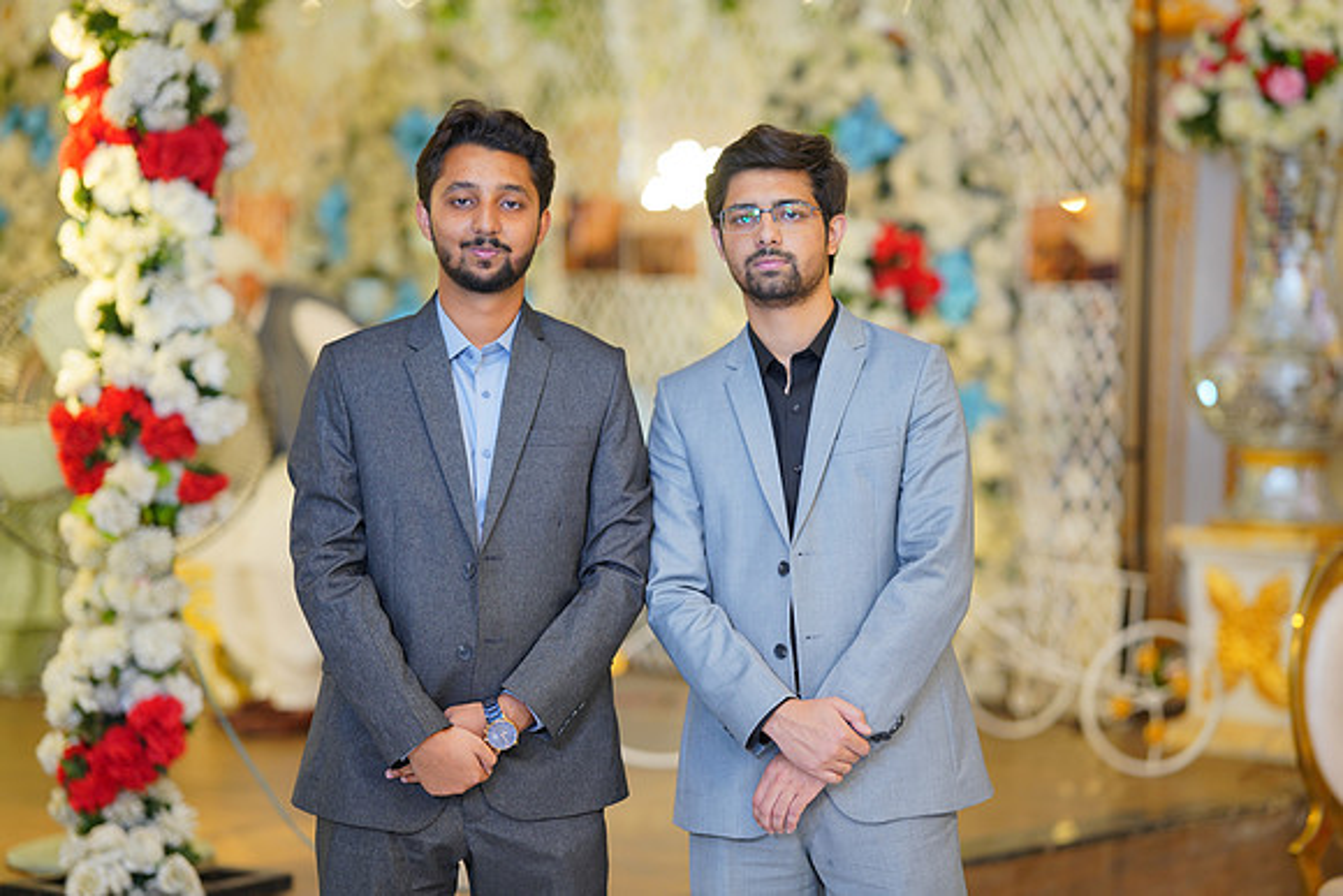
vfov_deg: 16.1
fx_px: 3172
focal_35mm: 85
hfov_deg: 23.9
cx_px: 672
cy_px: 448
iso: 125
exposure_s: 1/200
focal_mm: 85
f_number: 1.6
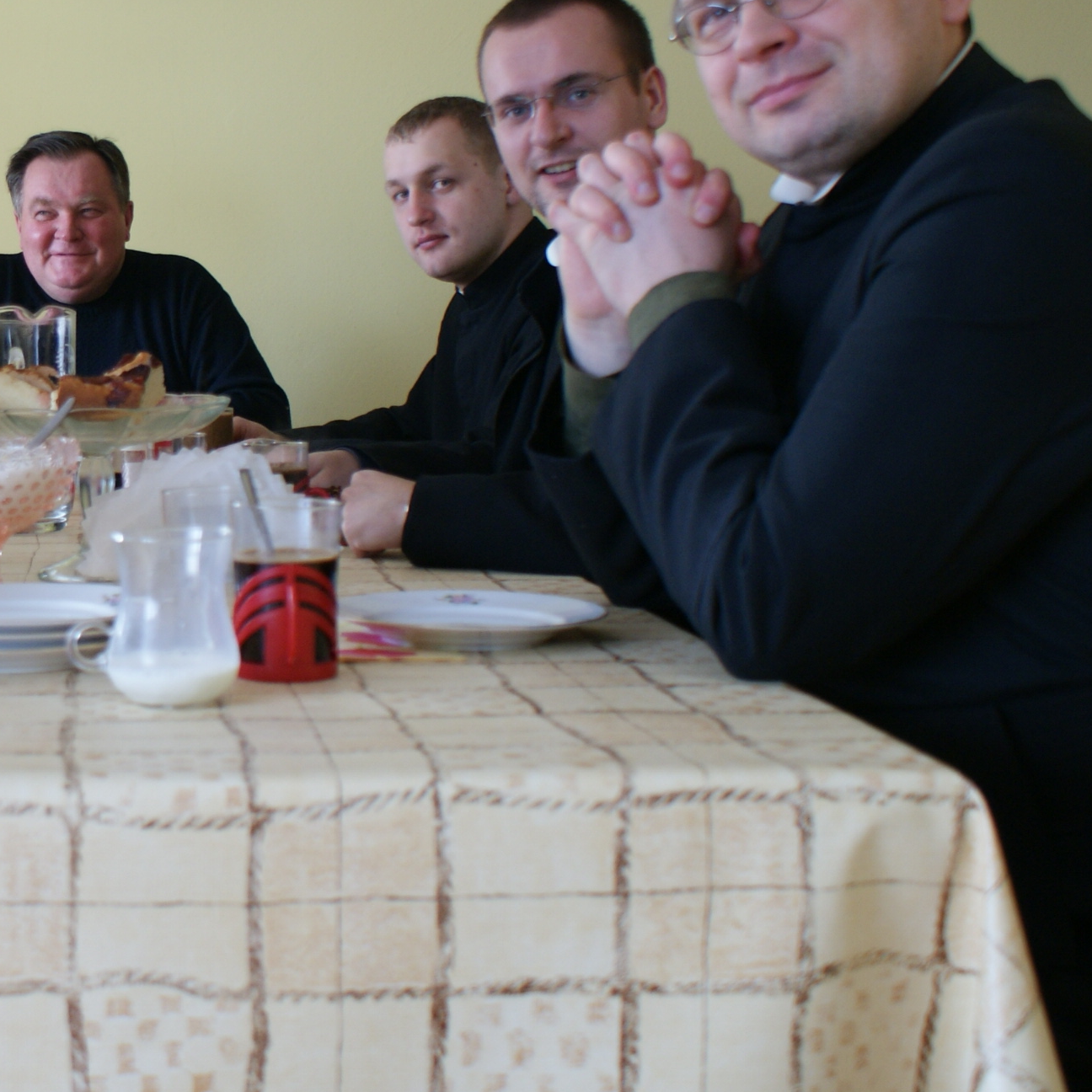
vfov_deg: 29.8
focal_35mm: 57
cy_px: 332
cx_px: 63
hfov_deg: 28.6
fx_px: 2034
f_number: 4
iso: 250
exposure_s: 1/30
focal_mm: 20
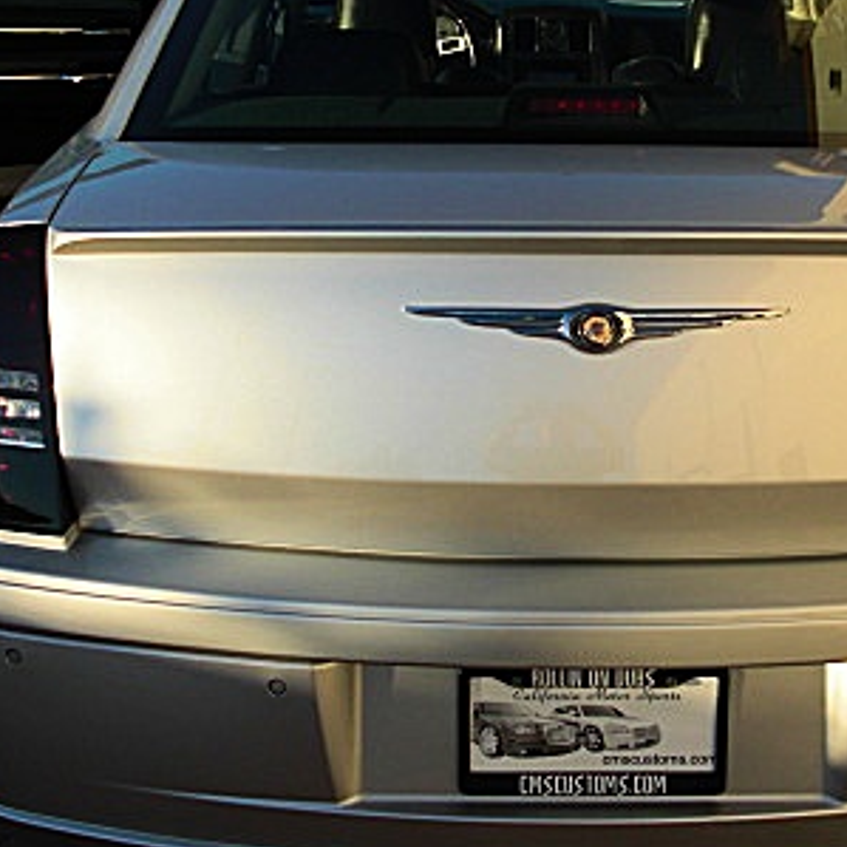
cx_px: 558
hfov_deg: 25.2
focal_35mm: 68
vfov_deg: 25.3
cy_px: 334
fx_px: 1882
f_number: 2.8
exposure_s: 1/640
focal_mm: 6.3
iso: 50
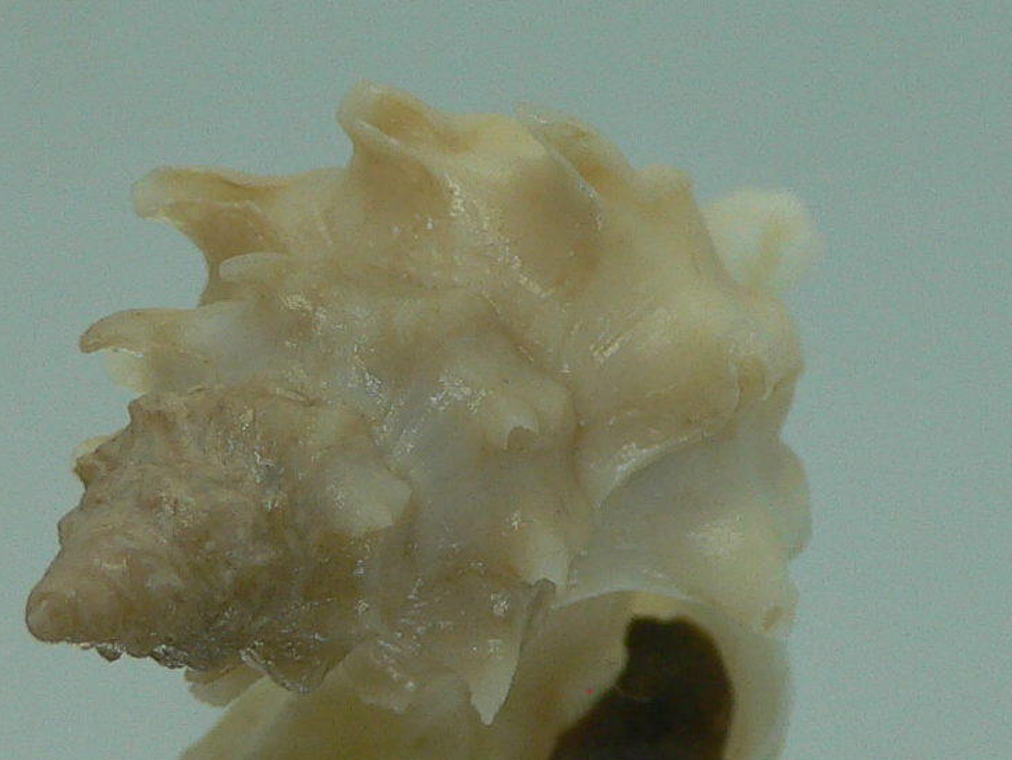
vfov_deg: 15.2
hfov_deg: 20.2
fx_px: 2837
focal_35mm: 97
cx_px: 433
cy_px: 484
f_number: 2.8
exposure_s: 1/60
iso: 80
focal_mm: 4.6
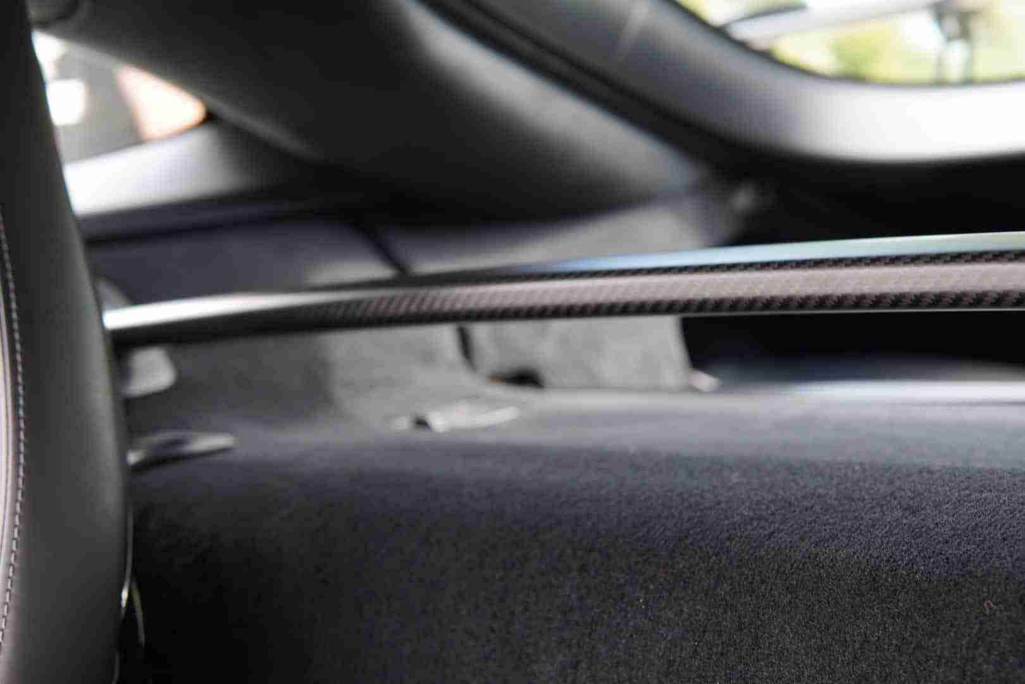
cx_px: 512
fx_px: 1281
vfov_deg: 29.9
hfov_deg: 43.6
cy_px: 342
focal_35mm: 45
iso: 400
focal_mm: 30
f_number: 4
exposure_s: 1/60
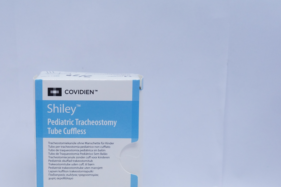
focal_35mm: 75
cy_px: 155
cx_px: 91
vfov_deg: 18.0
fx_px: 585
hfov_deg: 26.8
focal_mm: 30
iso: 800
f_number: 4
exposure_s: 1/200
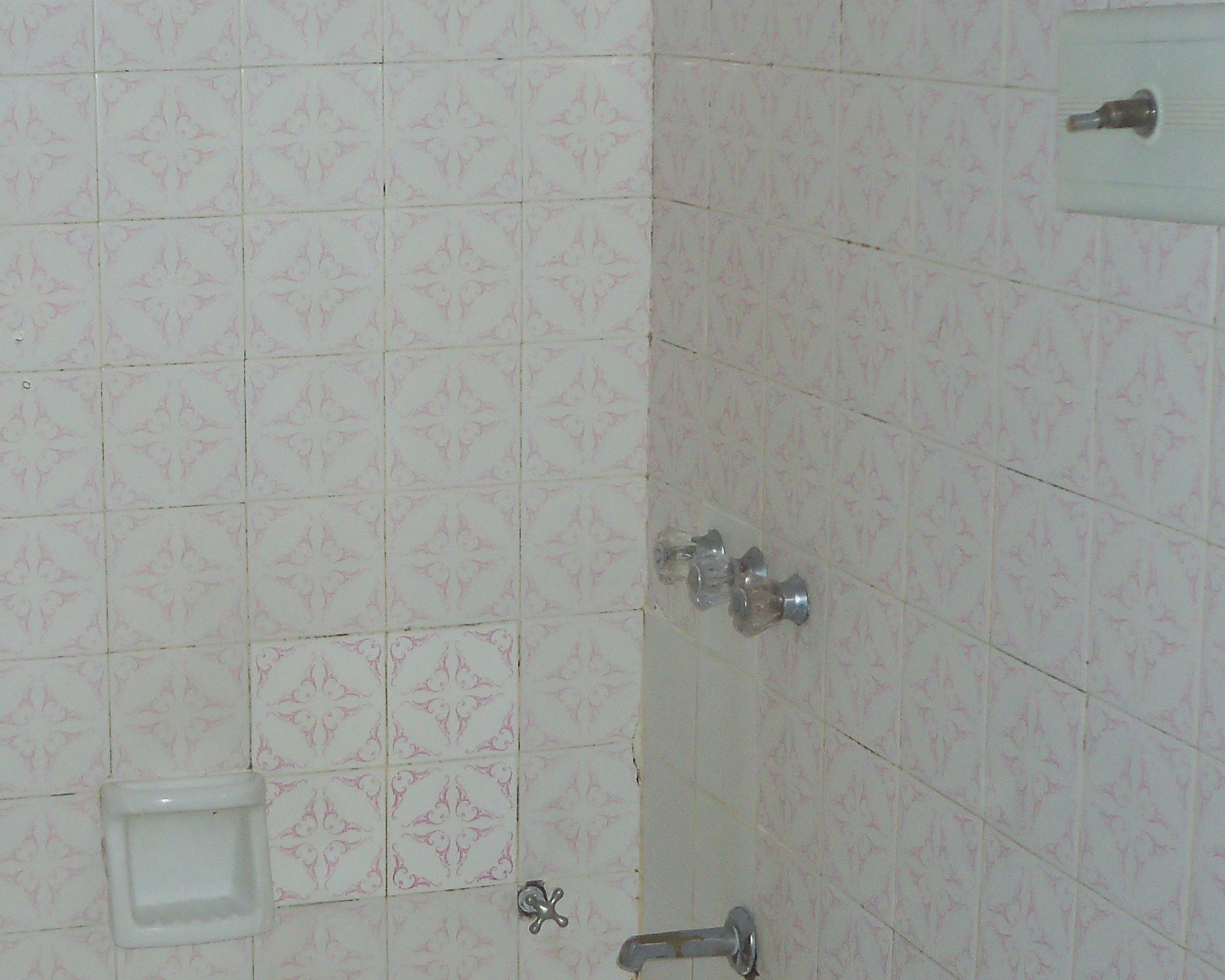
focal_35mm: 69
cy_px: 432
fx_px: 2502
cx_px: 202
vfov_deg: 22.2
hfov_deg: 26.9
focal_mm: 5.7
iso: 100
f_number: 2.9
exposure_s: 1/30
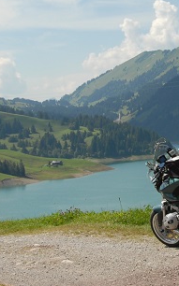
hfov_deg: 11.0
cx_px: 233
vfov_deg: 17.9
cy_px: 86
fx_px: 909
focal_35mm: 116
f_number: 10
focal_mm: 29
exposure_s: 1/350
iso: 200
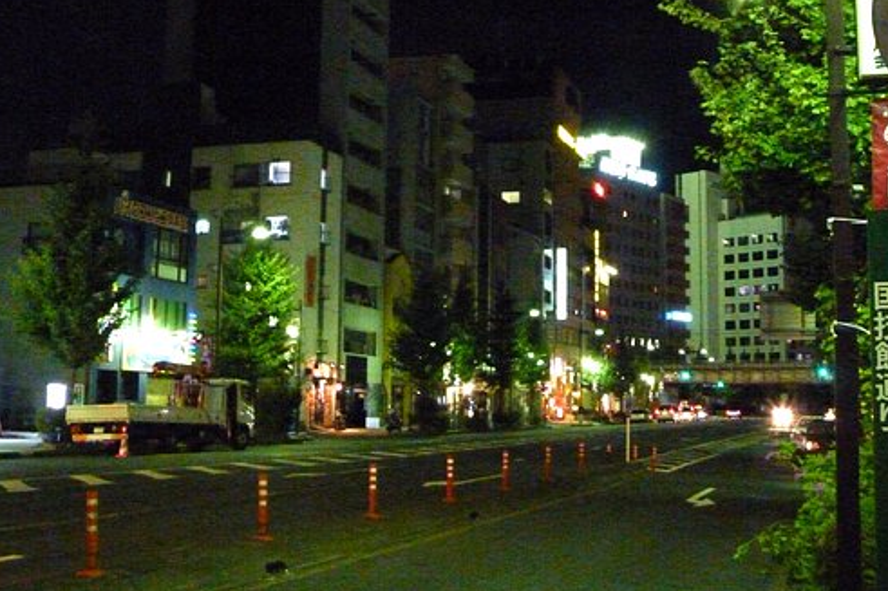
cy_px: 251
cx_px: 447
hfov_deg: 38.9
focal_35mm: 51
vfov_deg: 26.4
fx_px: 1258
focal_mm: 8.3
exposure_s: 1/10
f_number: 4.3
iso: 1600
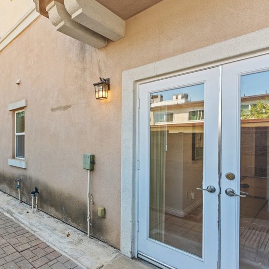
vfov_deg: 72.1
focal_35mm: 21
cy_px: 143
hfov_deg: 66.8
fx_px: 185
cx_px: 62
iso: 250
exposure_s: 1/40
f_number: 6.3
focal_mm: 14
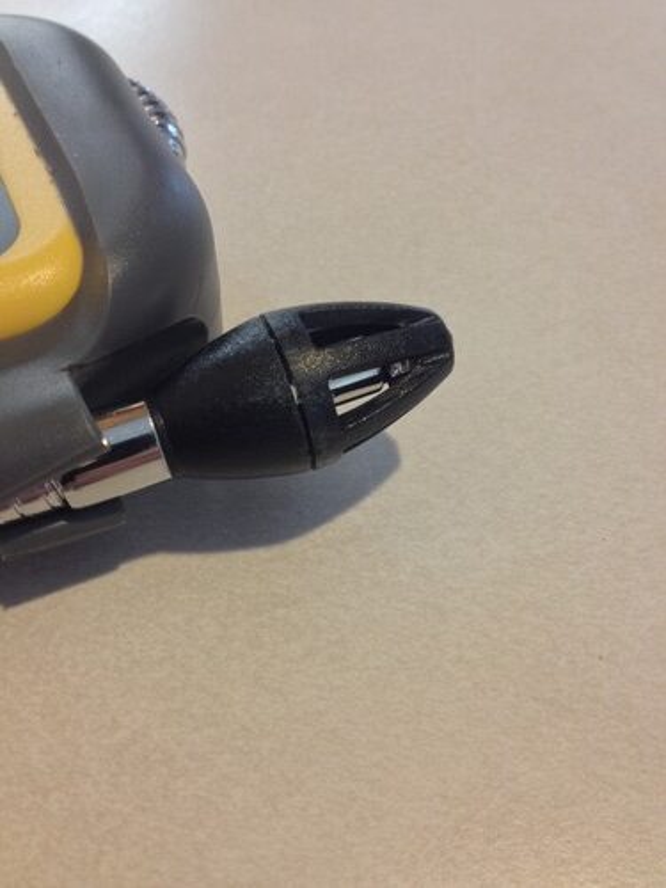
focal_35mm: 35
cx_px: 333
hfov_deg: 40.7
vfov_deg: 52.6
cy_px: 444
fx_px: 898
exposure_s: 1/20
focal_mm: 4.28
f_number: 2.4
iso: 200
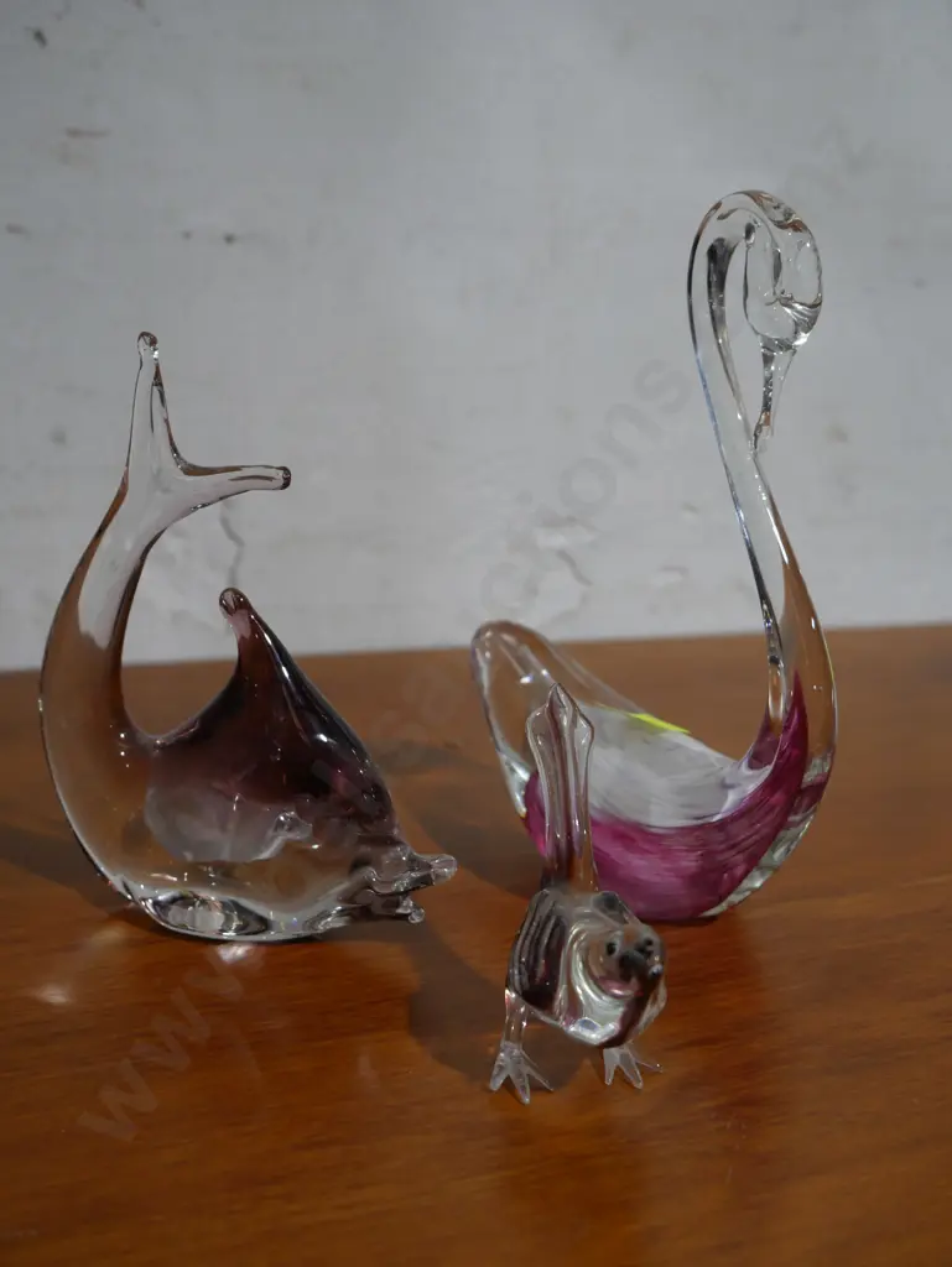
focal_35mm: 46
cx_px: 476
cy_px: 634
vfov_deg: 41.2
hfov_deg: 31.5
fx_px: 1685
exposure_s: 1/60
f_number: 5.1
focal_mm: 23
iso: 500
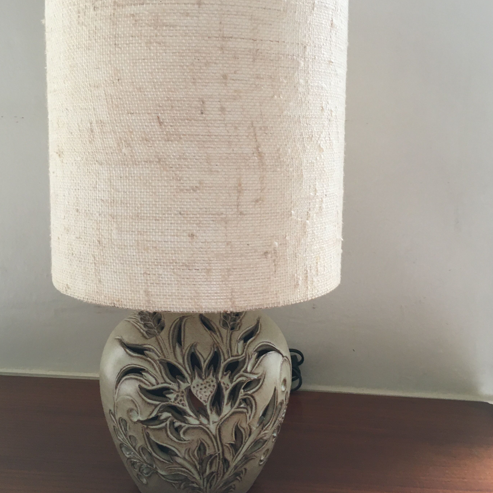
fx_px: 612
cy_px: 209
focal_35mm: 38
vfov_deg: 43.7
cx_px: 238
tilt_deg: -7.2
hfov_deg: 43.9
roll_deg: -0.4
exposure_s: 1/33
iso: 100
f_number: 2.2
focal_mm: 4.15
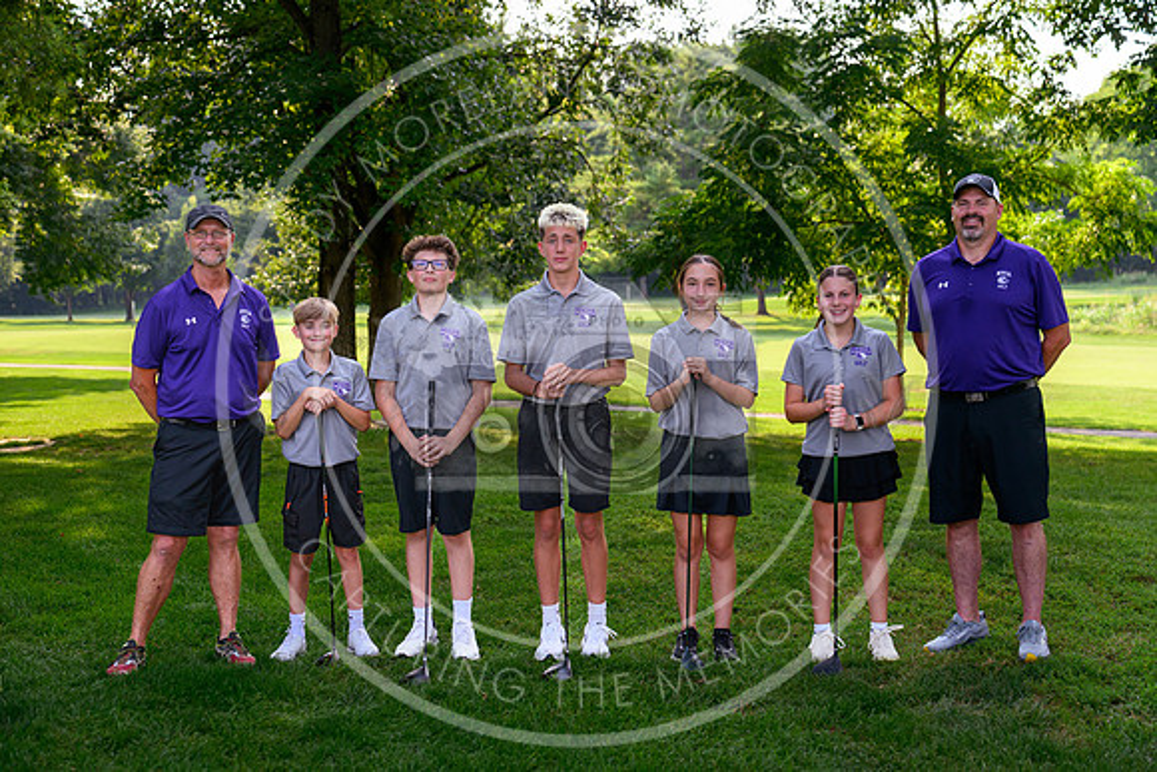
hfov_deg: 43.6
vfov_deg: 29.9
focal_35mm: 45
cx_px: 578
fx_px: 1447
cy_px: 386
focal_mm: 45
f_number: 3.2
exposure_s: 1/1250
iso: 400
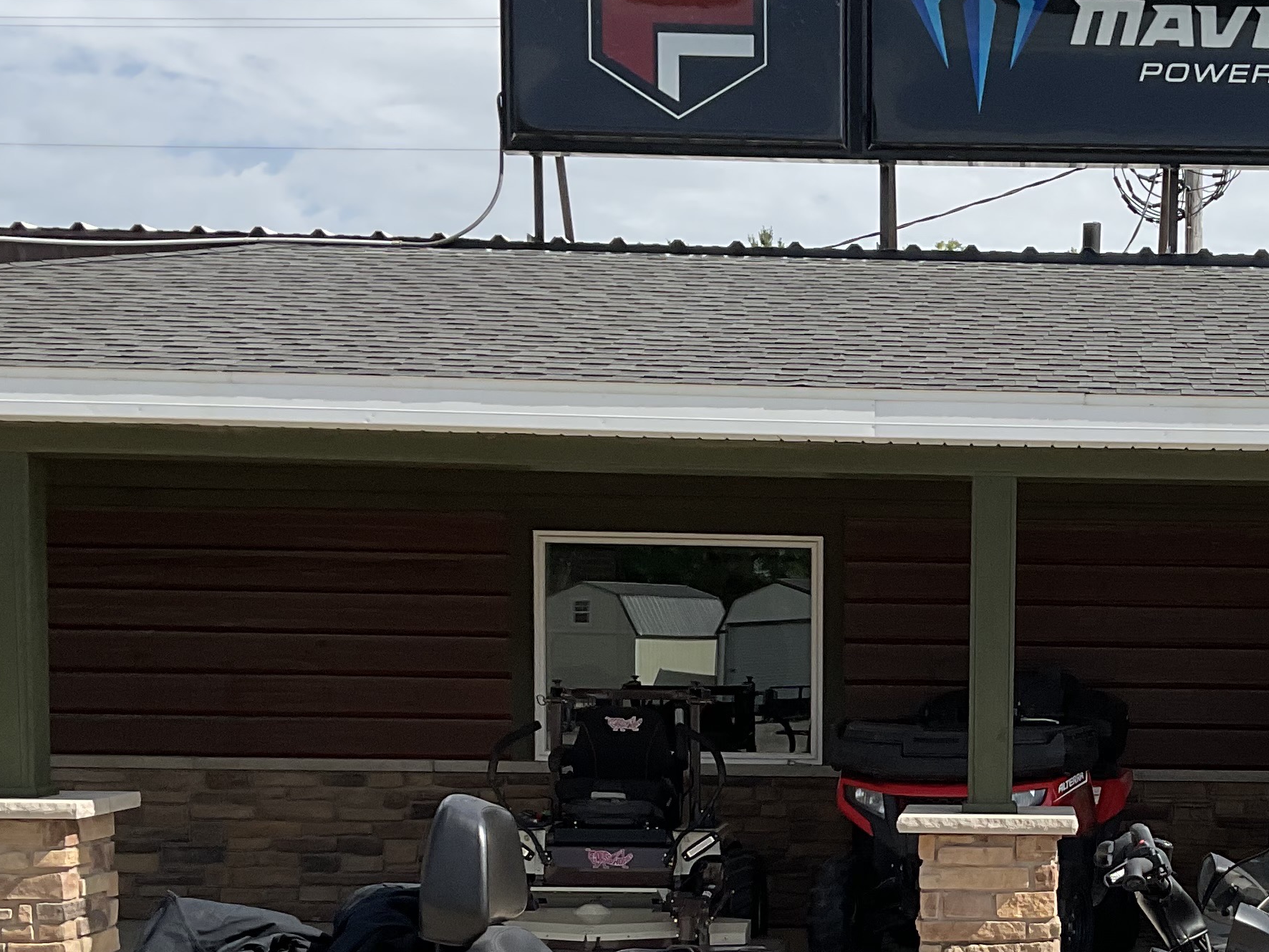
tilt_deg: -5.7
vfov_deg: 21.7
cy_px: 868
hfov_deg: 28.5
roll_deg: +0.2
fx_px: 2420
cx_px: 1093
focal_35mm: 66
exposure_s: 1/2227
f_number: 1.8
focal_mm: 3
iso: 16
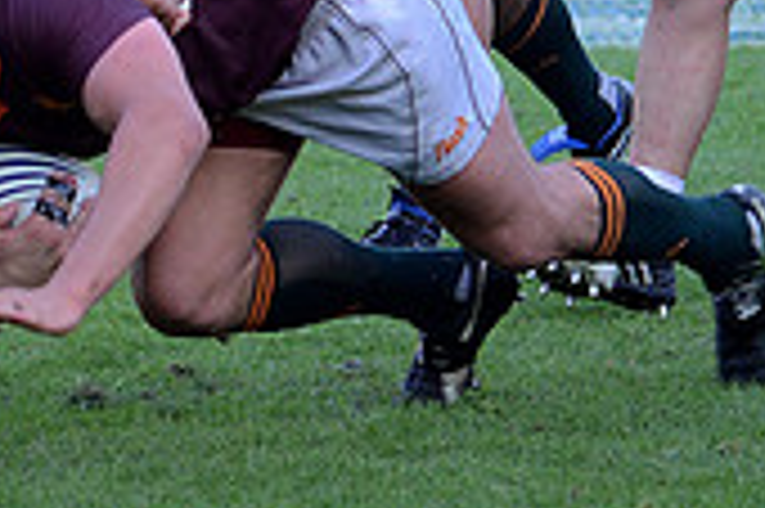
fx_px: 7112
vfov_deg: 4.1
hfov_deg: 6.2
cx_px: 256
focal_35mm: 335
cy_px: -173
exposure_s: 1/500
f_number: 2.8
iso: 500
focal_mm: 98
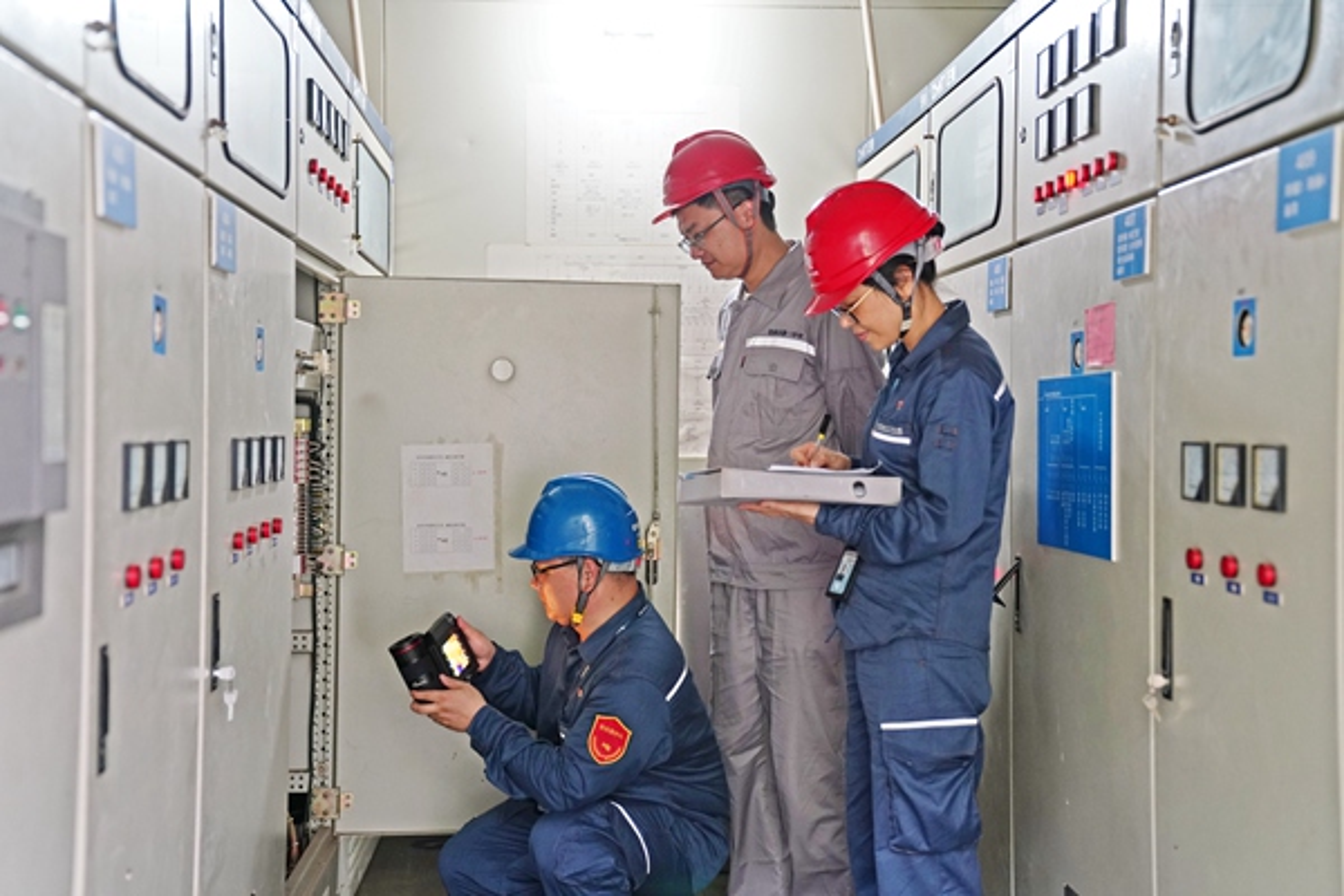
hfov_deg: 41.9
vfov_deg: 28.6
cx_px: 672
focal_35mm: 47
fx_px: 1755
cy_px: 448
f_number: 2.8
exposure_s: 1/80
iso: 1600
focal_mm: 47
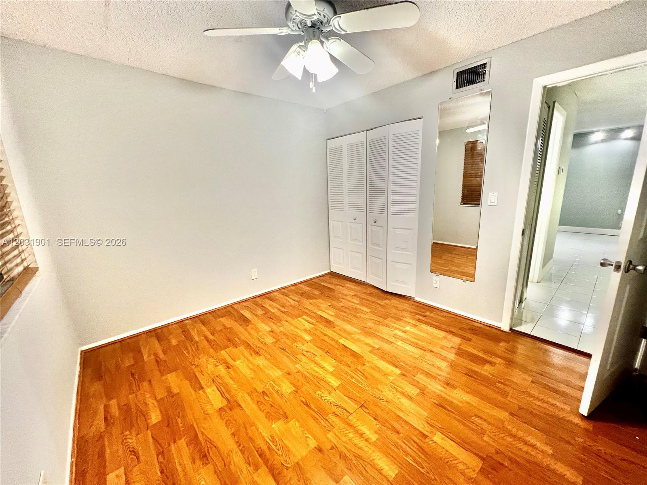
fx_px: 243
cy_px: 242
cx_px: 324
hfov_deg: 106.2
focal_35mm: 13
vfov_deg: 89.9
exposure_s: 1/60
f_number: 1.8
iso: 200
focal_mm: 1.57
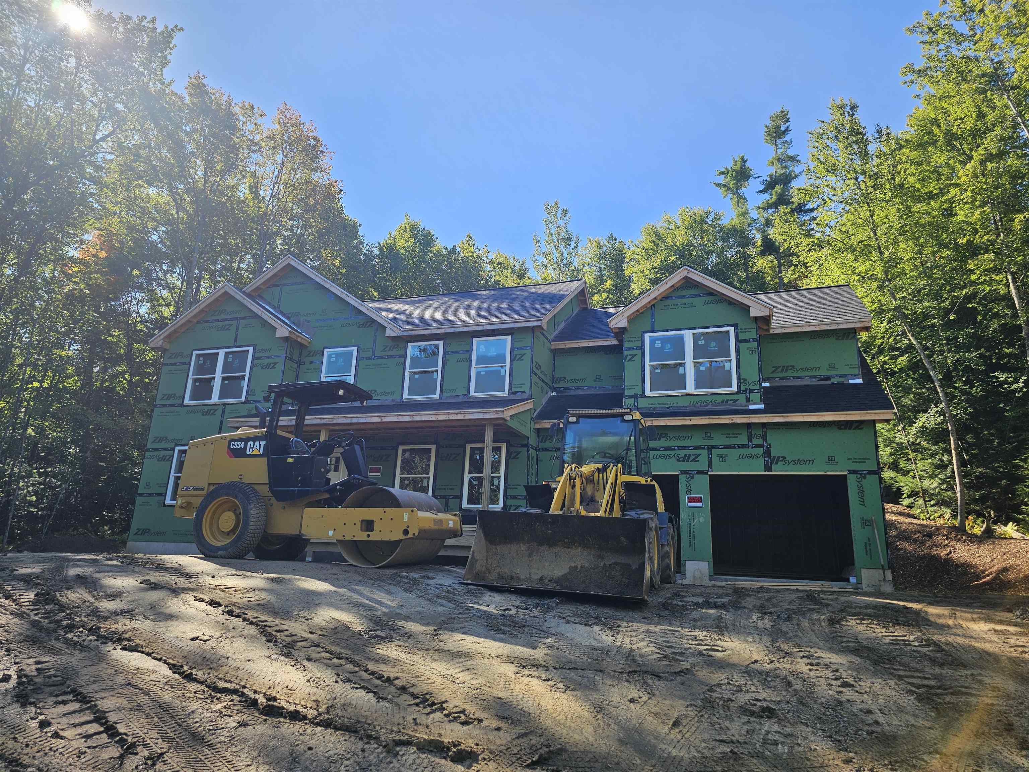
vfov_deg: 58.9
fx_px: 684
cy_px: 386
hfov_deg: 73.9
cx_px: 514
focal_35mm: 23
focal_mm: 6.3
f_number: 1.7
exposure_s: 1/221
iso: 10
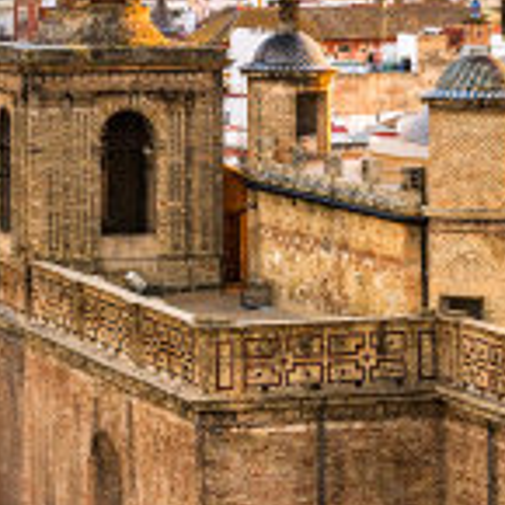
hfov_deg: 8.1
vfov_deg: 8.1
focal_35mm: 215
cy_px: -104
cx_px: 77
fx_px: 3549
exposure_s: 1/125
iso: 400
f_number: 4
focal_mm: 60
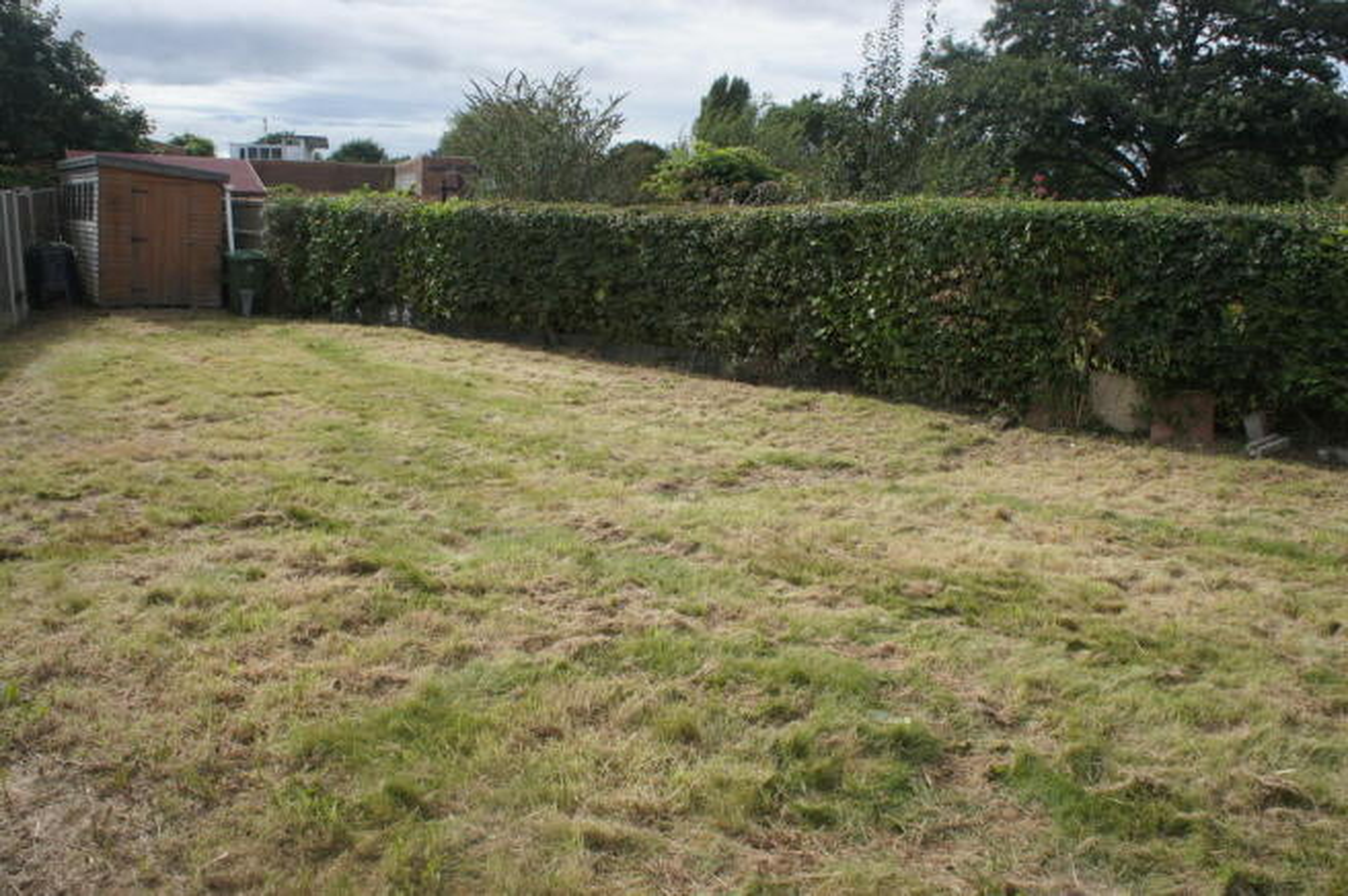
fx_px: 1010
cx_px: 674
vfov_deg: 47.8
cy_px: 448
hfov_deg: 67.4
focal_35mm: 27
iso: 200
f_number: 7.1
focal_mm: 18
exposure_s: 1/320
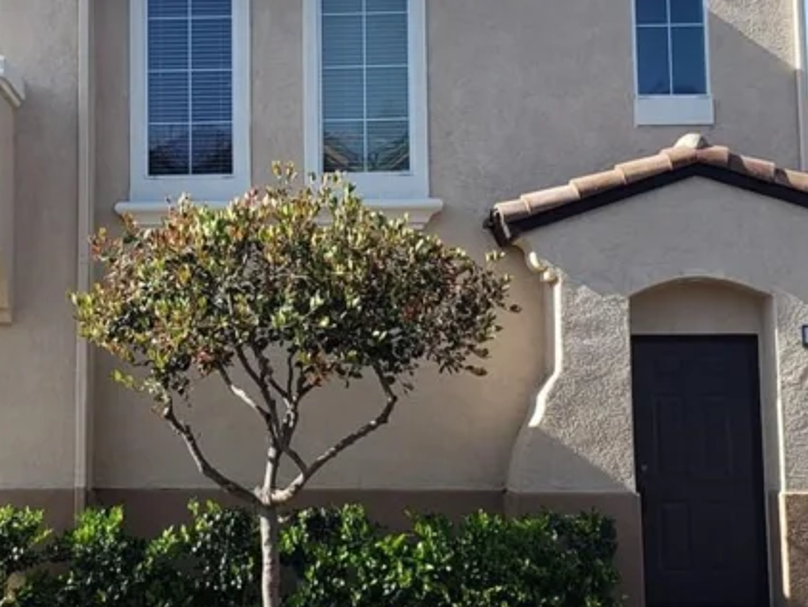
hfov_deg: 40.3
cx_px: 221
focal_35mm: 46
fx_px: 1074
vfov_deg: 31.5
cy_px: 268
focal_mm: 4.3
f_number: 2.4
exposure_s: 1/688
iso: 50
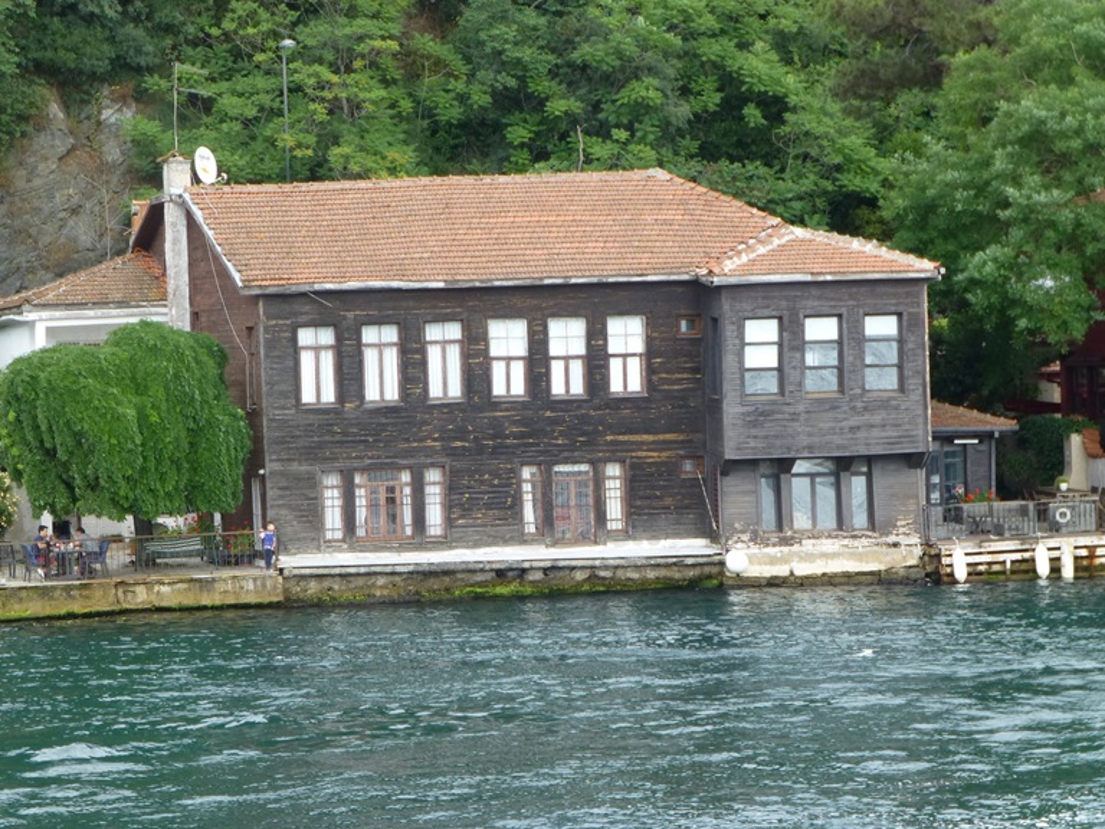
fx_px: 4118
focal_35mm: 129
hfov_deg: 15.3
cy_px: 414
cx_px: 552
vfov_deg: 11.5
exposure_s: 1/320
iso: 250
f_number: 5.4
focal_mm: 23.1
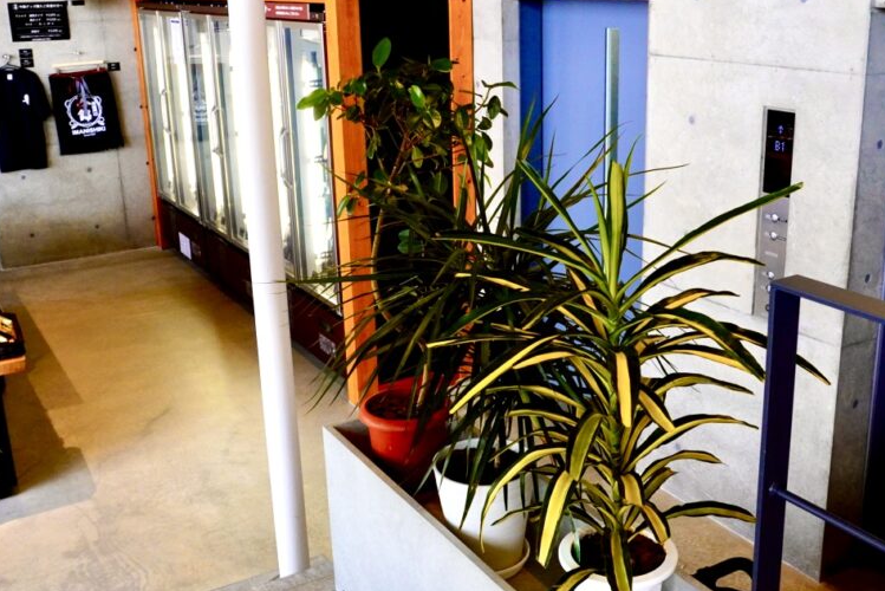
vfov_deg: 32.7
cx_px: 503
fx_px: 1008
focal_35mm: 41
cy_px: 285
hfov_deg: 47.3
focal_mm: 16
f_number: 5.6
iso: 800
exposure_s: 1/100
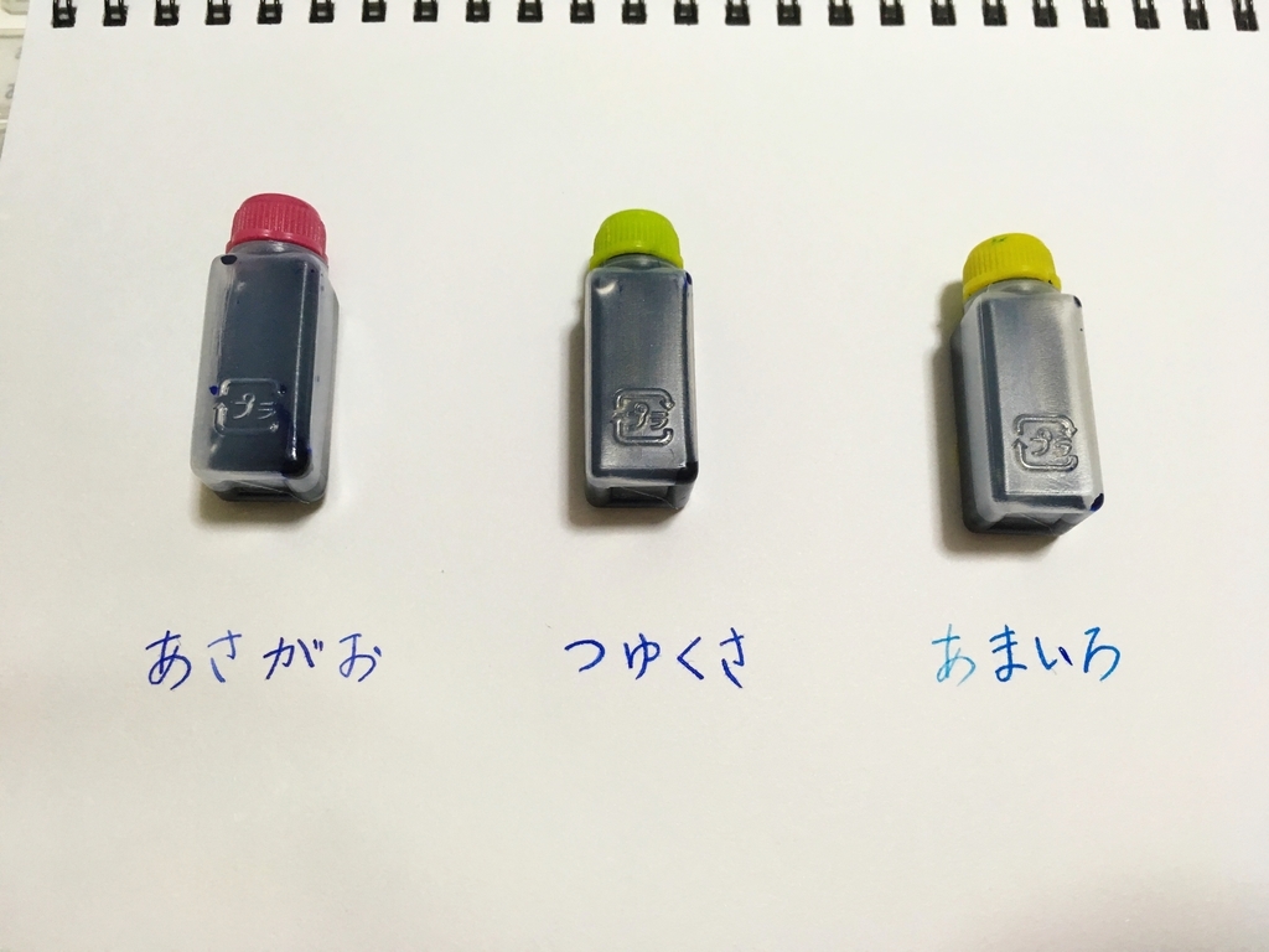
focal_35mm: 29
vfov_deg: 48.2
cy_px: 476
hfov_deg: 61.7
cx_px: 634
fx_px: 1063
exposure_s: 1/30
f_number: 2.2
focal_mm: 4.15
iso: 80
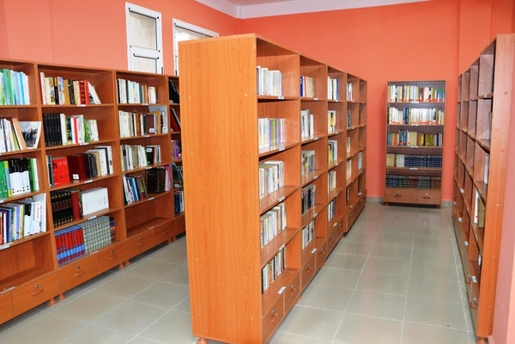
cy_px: 172
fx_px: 386
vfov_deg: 47.9
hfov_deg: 67.4
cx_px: 258
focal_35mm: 27
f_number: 6.3
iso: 3200
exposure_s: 1/60
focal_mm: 18
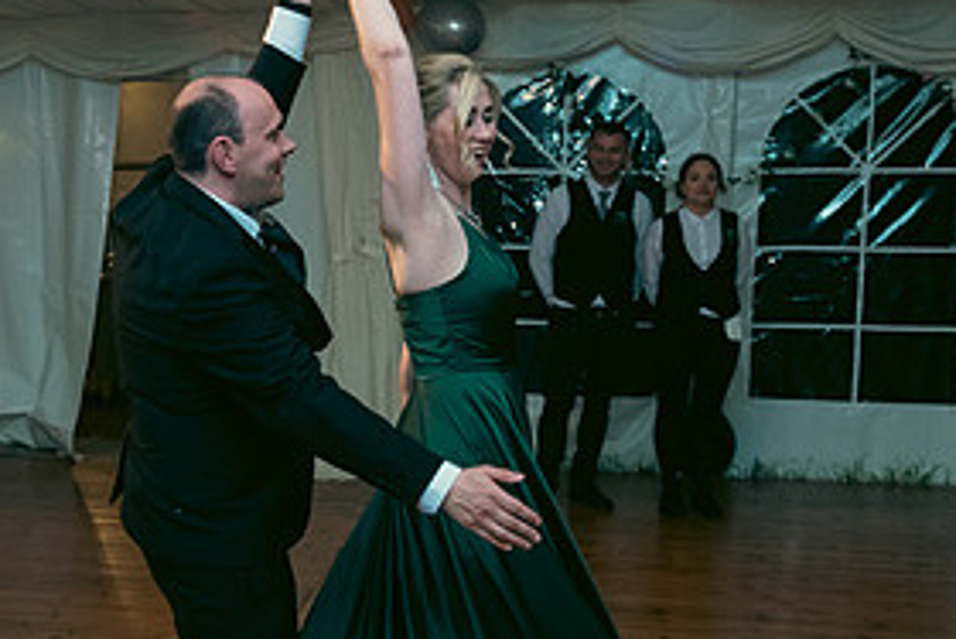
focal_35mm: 60
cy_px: 395
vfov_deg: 22.6
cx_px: 242
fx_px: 1594
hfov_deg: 32.8
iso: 800
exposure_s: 1/160
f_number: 3.5
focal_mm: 29
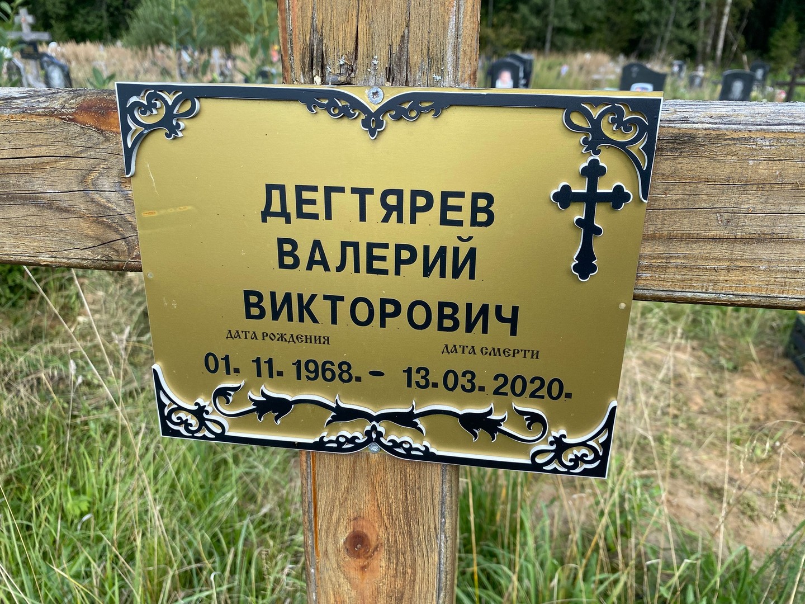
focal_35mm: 26
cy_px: 302
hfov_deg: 67.3
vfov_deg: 53.1
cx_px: 402
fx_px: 605
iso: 32
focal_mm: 4.25
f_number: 1.8
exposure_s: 1/719
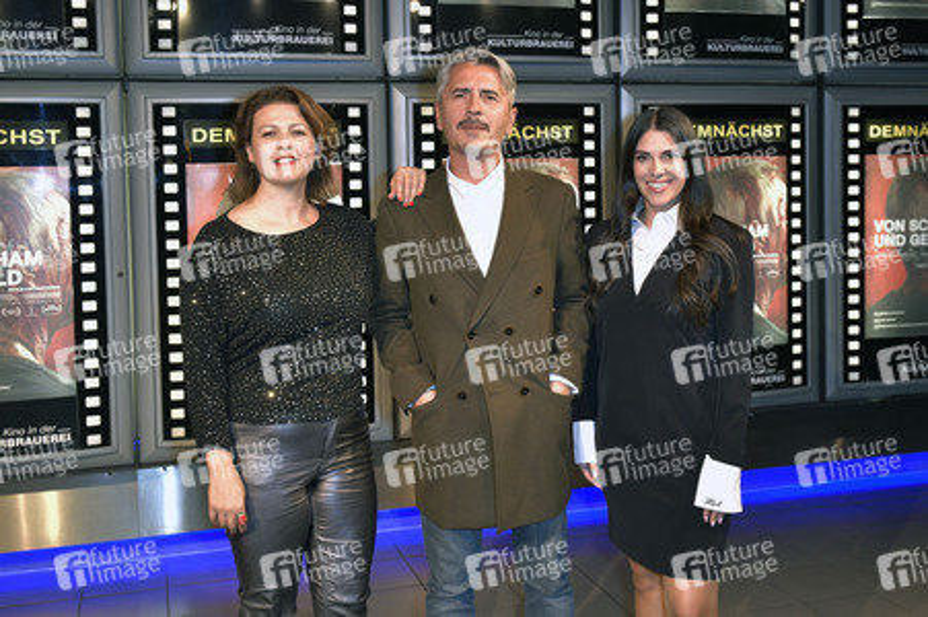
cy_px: 308
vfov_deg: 38.8
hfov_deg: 55.8
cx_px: 464
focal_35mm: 34
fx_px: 876
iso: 1600
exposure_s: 1/160
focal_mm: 34
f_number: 5.6
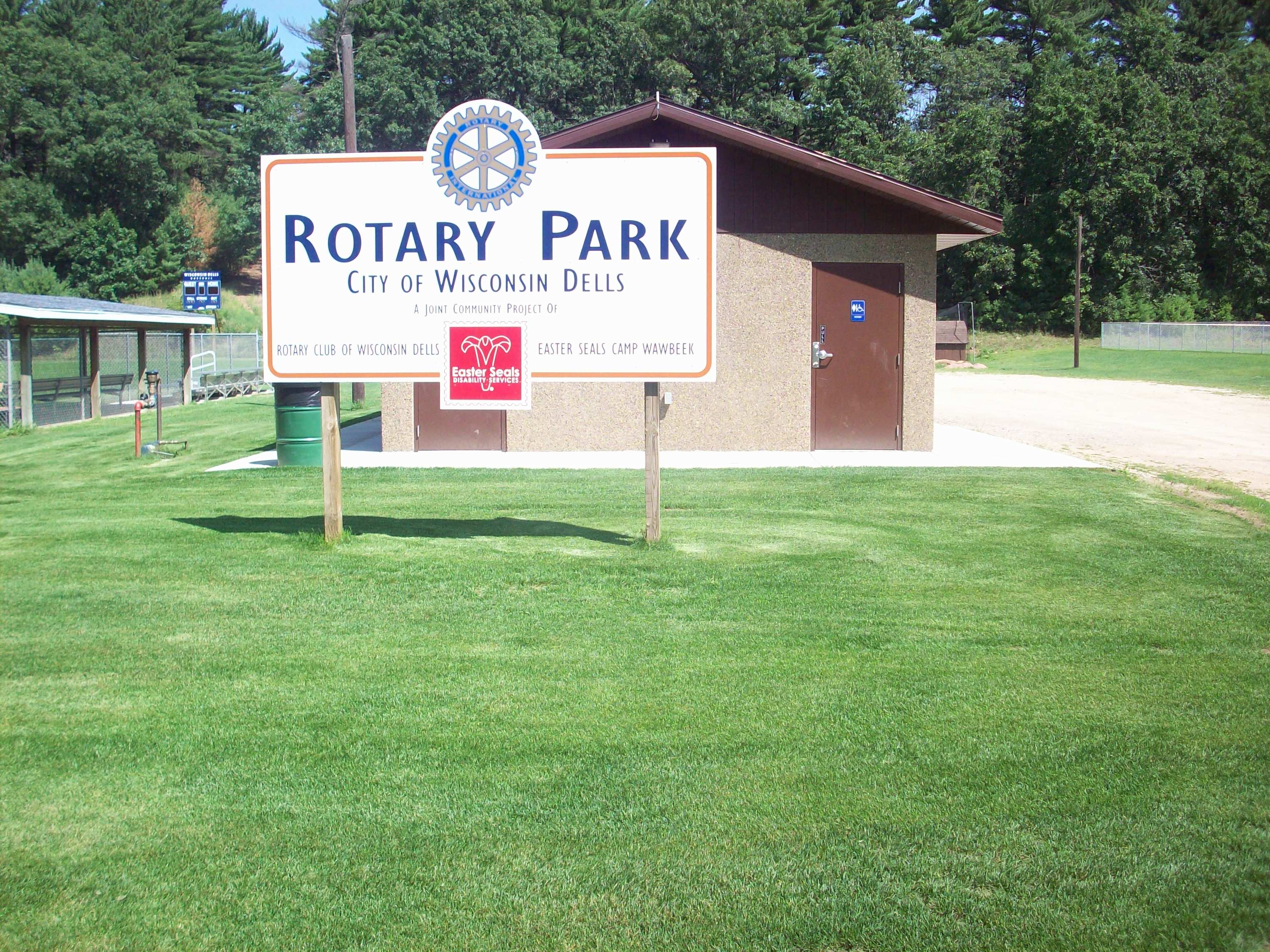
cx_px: 635
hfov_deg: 50.1
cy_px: 476
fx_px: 1357
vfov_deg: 38.7
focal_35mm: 37
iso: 80
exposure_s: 1/555
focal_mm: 6.2
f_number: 2.8
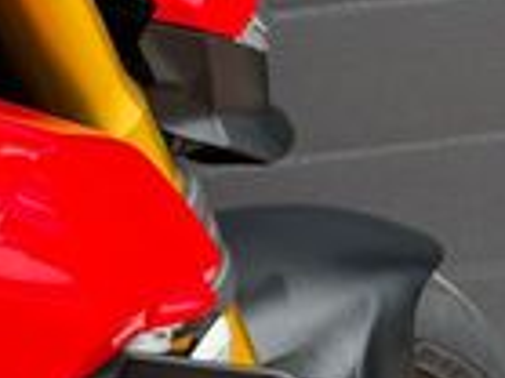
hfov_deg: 8.6
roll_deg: -0.5
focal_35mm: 221
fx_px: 3221
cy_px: 280
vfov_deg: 6.7
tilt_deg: -28.2
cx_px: -385
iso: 80
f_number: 1.78
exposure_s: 1/1203
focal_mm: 6.76
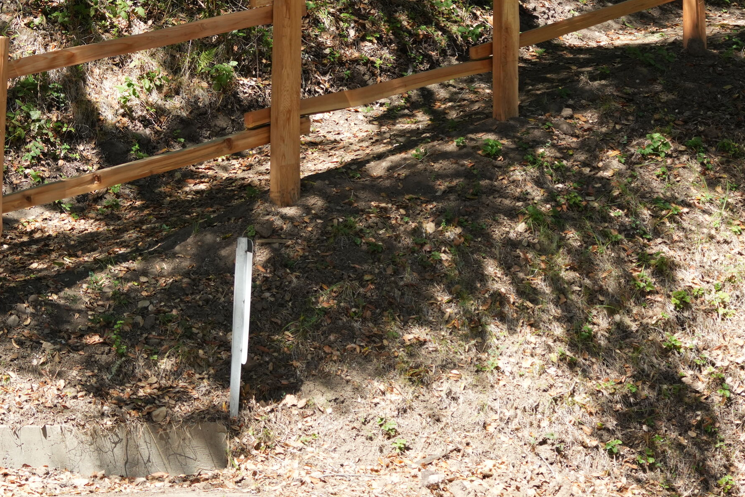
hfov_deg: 16.9
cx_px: 264
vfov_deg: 11.3
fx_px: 2504
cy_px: 101
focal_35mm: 121
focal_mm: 50
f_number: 4.5
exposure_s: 1/800
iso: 500
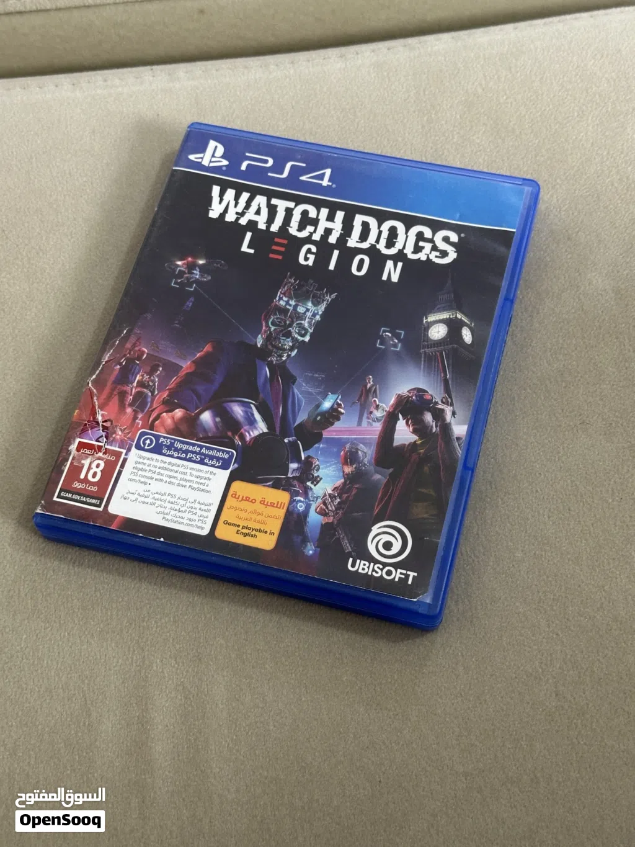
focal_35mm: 48
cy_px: 424
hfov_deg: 30.3
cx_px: 318
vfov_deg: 39.7
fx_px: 1174
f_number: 1.78
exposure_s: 1/40
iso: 250
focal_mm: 6.86
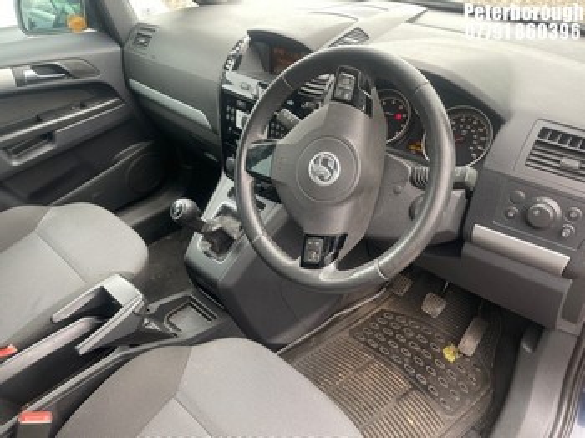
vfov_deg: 53.0
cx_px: 292
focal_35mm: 26
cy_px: 219
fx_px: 439
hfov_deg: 67.3
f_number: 1.6
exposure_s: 1/121
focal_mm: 4.2
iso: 125
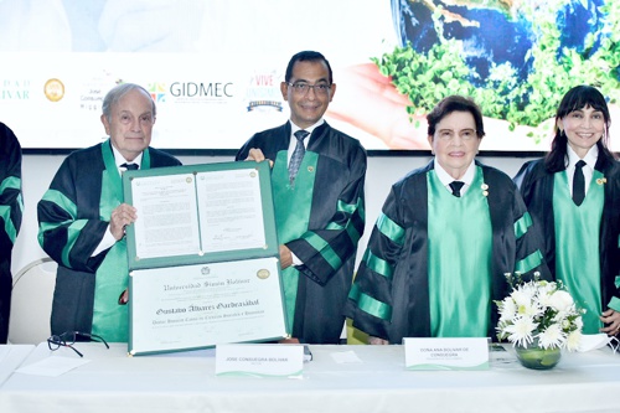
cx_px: 310
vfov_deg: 25.7
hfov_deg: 37.9
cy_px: 206
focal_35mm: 52
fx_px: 904
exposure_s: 1/250
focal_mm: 35
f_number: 18
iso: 1000
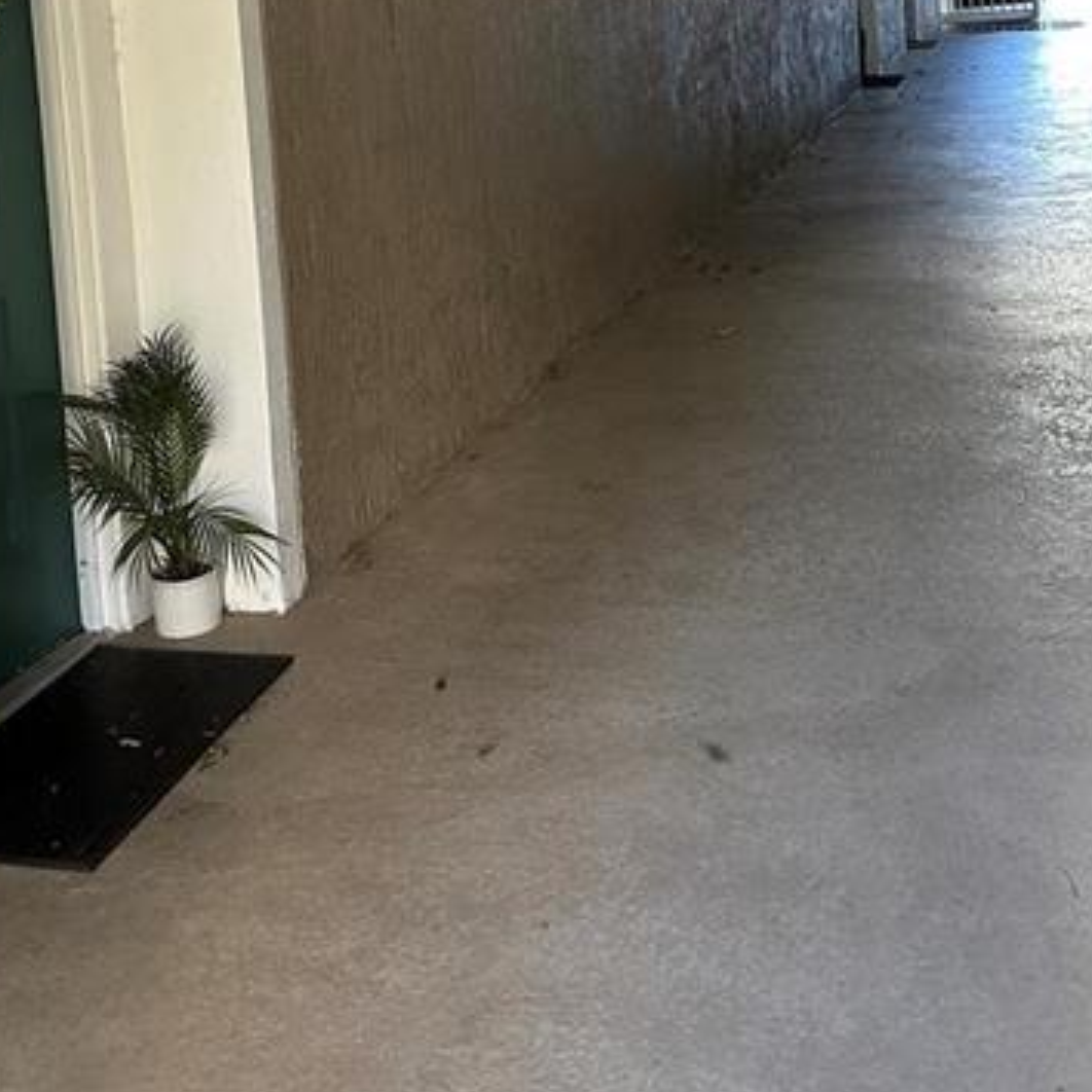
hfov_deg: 36.8
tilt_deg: -3.2
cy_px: 56
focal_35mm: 46
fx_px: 1642
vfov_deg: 34.2
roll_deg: +4.3
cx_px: 598
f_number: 1.78
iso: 400
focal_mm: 6.86
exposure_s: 1/60
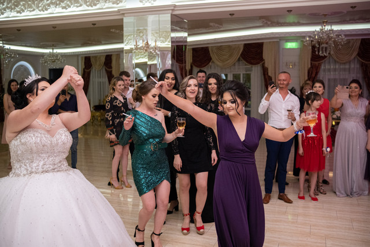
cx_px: 185
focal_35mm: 35
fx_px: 360
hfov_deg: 54.4
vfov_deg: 37.9
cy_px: 124
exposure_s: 1/125
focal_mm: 23
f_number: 2.2
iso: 1600
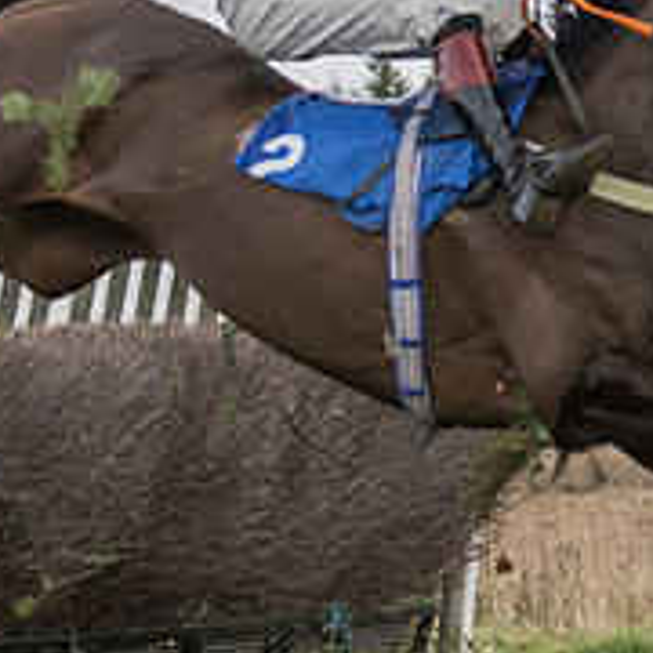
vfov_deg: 6.8
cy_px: 145
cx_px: 554
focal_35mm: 259
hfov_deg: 6.7
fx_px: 5528
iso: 800
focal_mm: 70
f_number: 2.8
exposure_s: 1/1000
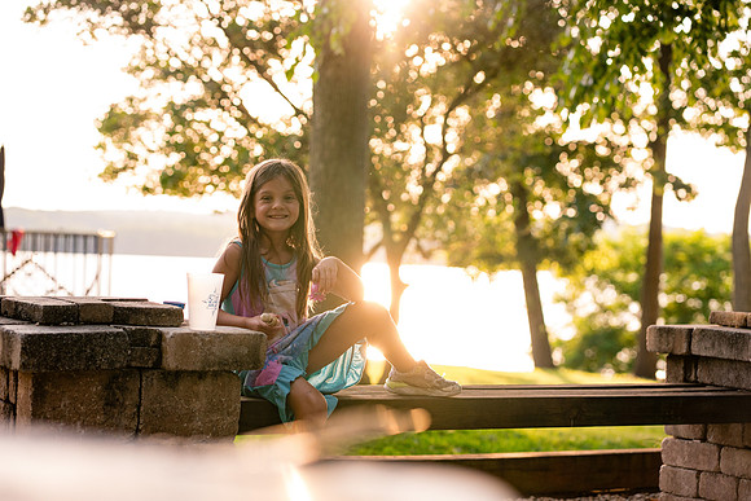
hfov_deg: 23.9
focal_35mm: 85
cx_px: 376
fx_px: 1774
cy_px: 250
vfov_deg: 16.1
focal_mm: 85
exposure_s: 1/640
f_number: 3.5
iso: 1000
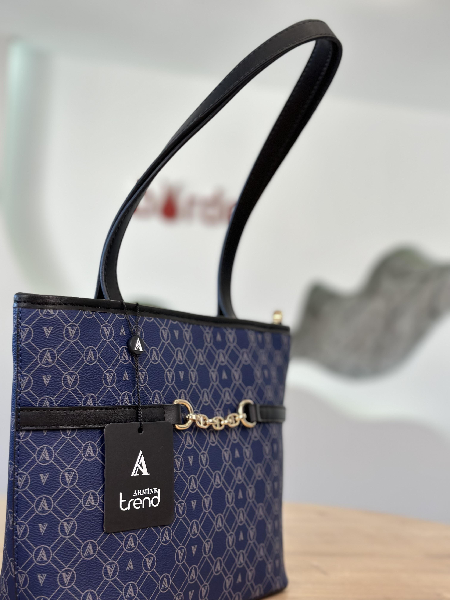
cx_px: 225
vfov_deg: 39.7
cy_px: 300
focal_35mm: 48
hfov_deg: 30.3
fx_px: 832
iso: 80
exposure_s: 1/414
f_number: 1.78
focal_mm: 6.86
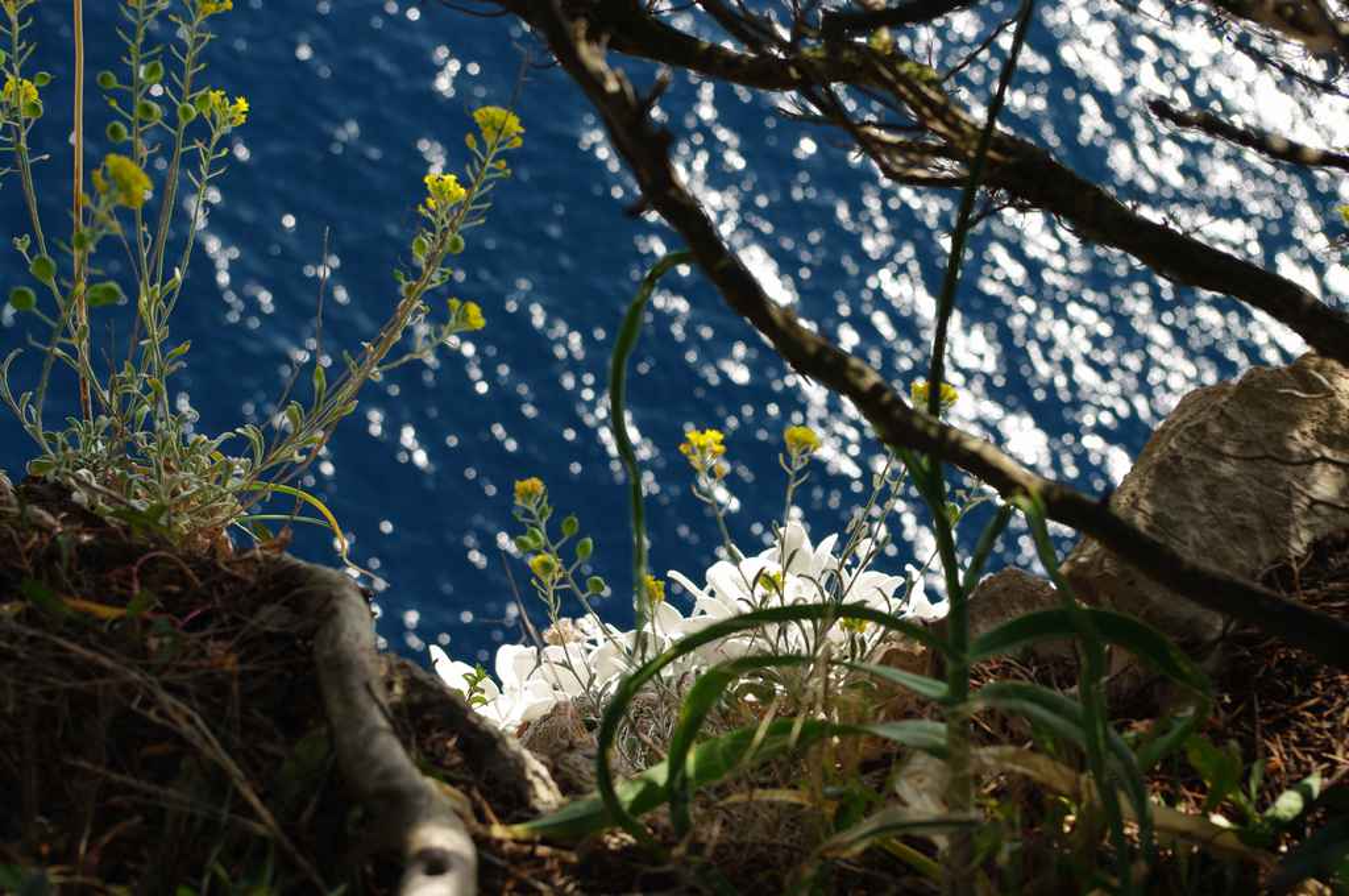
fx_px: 2395
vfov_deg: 21.2
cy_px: 448
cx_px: 674
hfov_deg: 31.5
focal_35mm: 64
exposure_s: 1/125
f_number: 8
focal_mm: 42.5
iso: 100
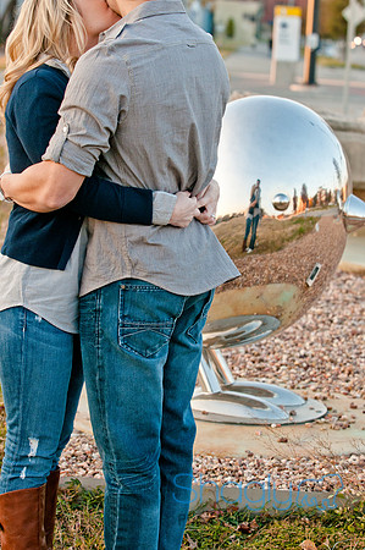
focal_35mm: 120
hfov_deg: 11.4
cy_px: 275
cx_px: 182
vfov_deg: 17.1
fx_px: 1829
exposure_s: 1/400
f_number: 5
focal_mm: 80
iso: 400
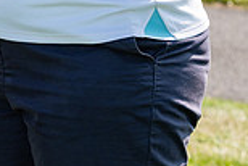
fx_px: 3317
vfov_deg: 2.8
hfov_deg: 4.3
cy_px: -209
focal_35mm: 481
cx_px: -54
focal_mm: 102
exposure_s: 1/200
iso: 100
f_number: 8
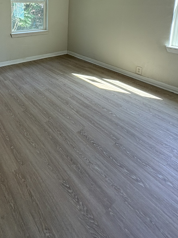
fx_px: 171
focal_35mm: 25
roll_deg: -2.7
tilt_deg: -8.7
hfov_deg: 52.6
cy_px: 37
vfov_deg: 61.6
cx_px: 46
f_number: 2.2
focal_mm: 2.22
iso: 80
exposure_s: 1/122
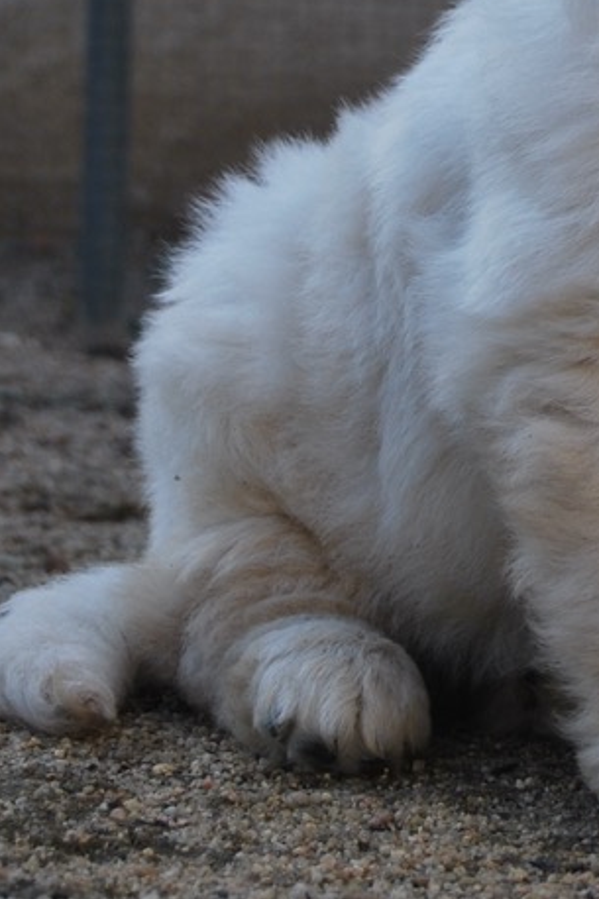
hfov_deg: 6.5
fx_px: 5245
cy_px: 93
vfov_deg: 9.8
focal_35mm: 210
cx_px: 644
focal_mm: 50
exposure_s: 1/125
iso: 110
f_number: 5.6
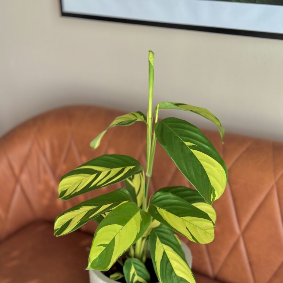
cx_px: 142
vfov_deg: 29.9
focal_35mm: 57
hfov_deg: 30.0
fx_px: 527
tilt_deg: -26.7
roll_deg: +1.2
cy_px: 185
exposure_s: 1/281
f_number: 1.78
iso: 80
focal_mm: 6.86
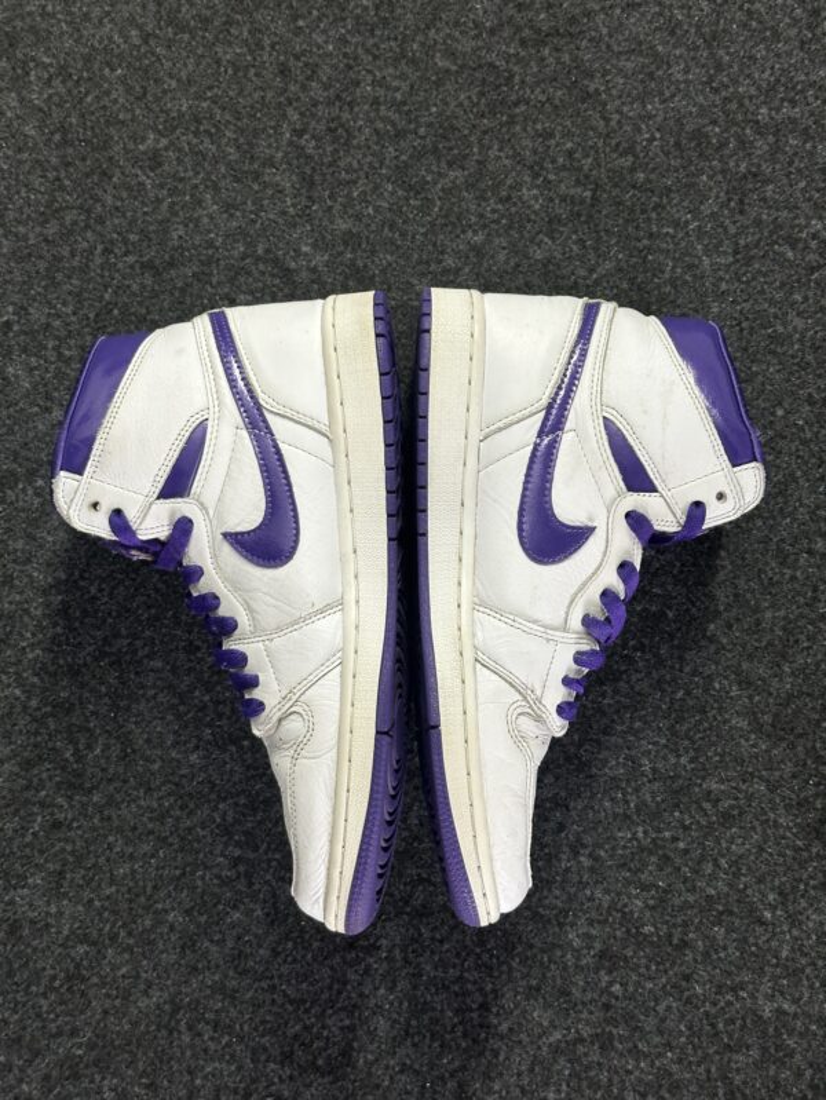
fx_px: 1526
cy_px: 550
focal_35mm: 48
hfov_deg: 30.3
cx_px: 413
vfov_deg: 39.6
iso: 160
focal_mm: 6.86
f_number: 1.78
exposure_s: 1/50
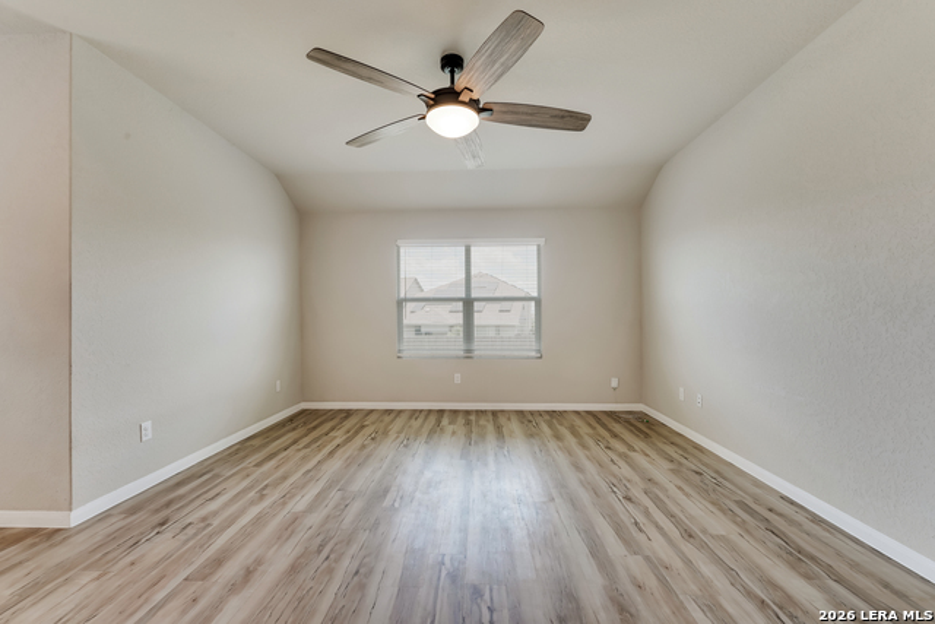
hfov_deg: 101.9
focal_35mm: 15
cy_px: 312
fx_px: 379
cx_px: 468
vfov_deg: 78.9
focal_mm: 14.6
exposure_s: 1/200
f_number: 11
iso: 320
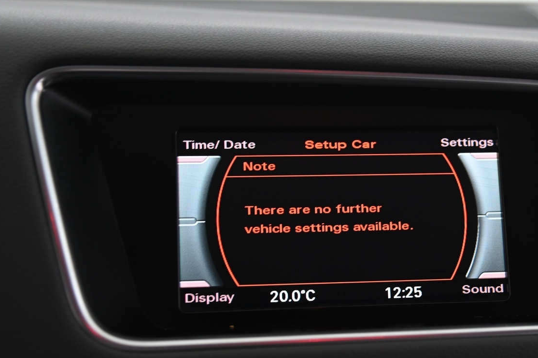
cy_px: 236
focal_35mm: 70
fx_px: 1045
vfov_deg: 19.4
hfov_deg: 28.7
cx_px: 351
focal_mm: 48
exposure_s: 1/15
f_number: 4
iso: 1000
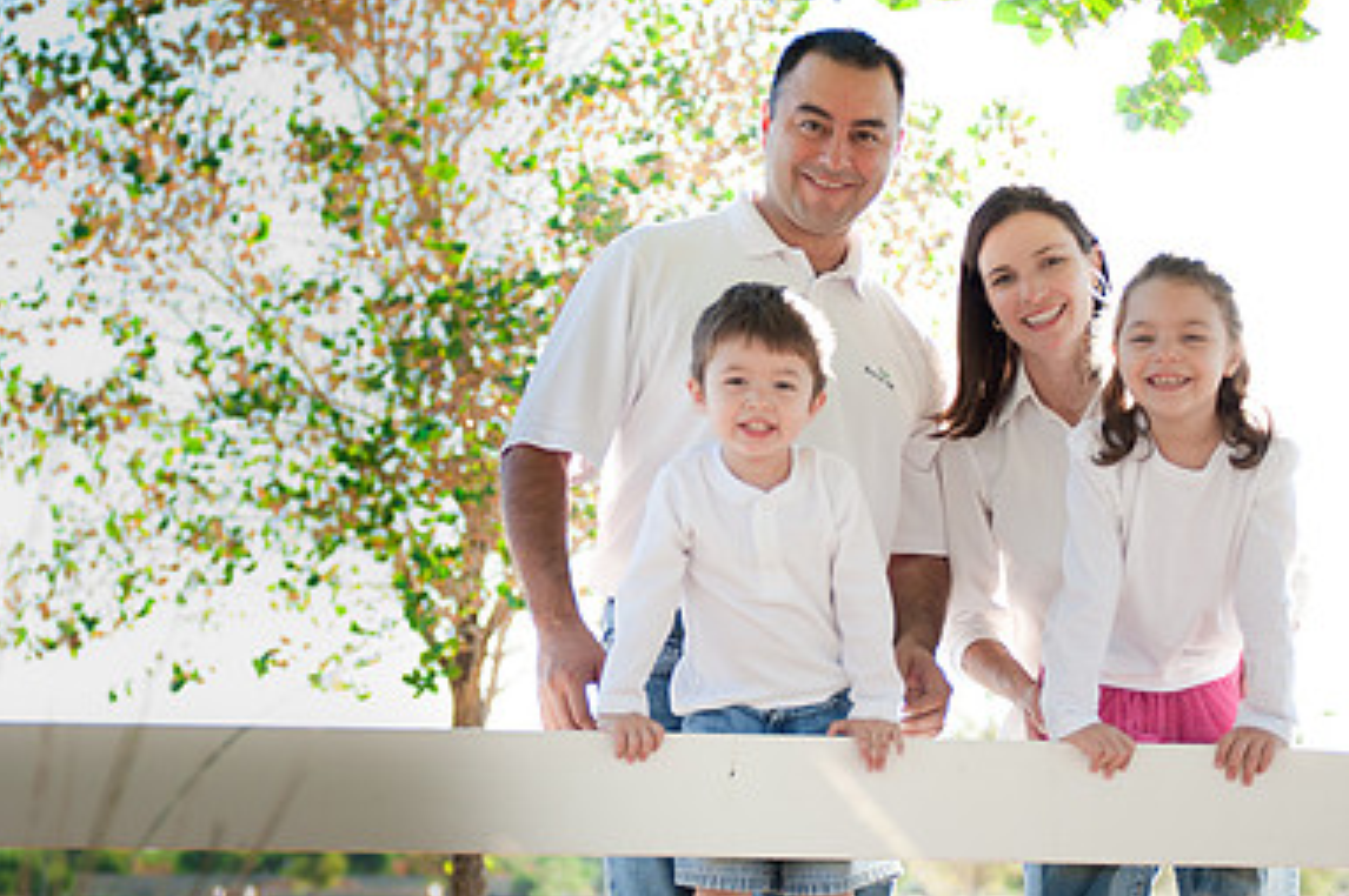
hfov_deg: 25.7
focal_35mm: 79
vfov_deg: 17.2
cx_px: 625
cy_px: 353
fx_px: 2958
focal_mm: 52
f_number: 2.8
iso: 200
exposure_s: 1/640
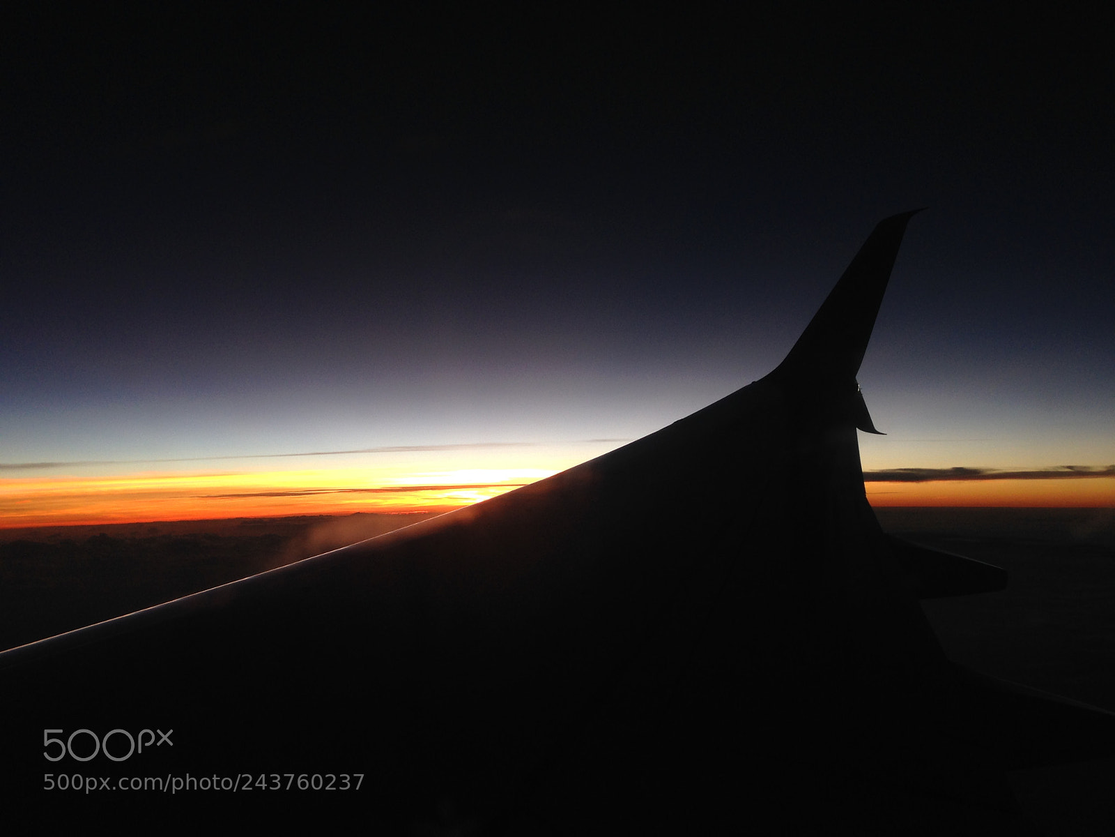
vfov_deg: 42.9
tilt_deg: +0.5
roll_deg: +1.2
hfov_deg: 55.4
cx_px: 558
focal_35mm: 33
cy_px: 418
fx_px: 1063
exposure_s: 1/156
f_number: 2.4
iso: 50
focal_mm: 4.12
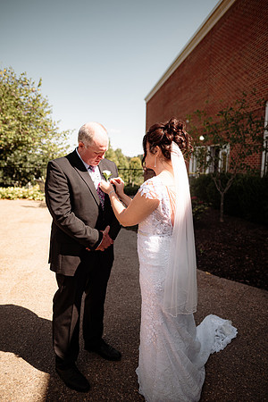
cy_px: 201
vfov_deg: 73.7
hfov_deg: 53.1
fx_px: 268
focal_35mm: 24
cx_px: 134
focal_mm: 24
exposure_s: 1/3200
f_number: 2.2
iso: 125
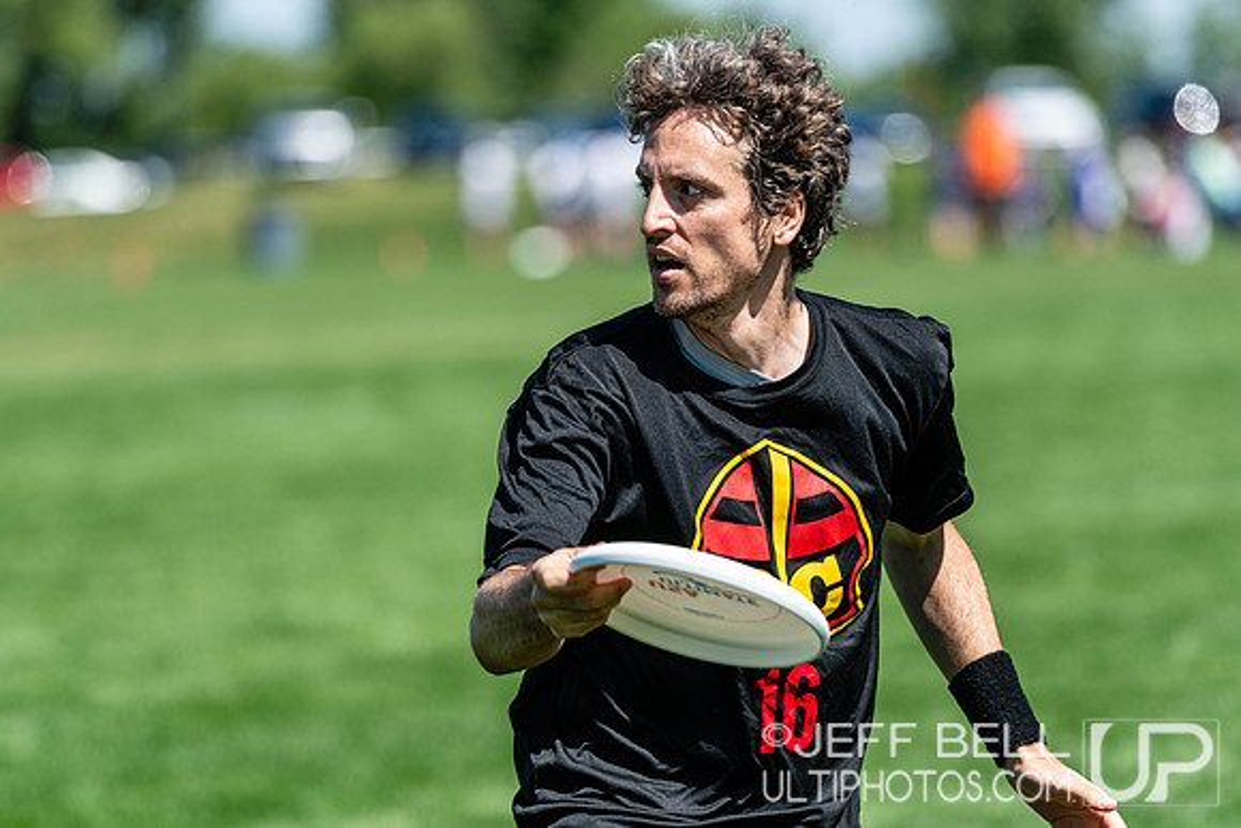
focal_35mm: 300
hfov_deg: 6.9
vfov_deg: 4.6
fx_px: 10344
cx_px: 620
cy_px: 414
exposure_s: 1/2500
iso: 160
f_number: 3.2
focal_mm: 200
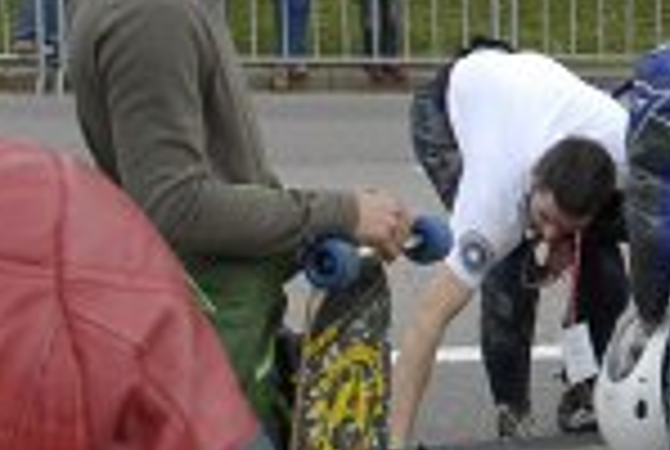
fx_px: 1978
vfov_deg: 13.0
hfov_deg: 17.0
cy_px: 252
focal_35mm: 106
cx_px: 1072
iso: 640
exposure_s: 1/80
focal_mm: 17
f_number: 5.6
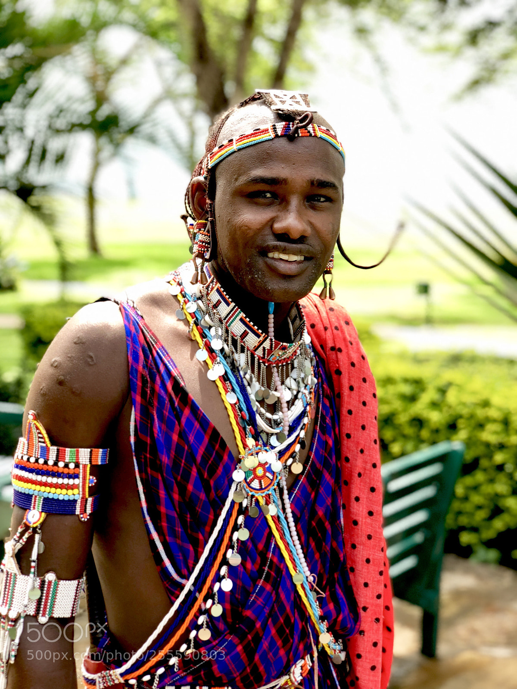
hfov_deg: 28.0
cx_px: 258
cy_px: 344
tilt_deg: -8.0
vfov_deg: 36.8
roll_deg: -1.6
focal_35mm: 52
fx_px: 1036
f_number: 2.4
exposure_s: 1/120
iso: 25
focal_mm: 6
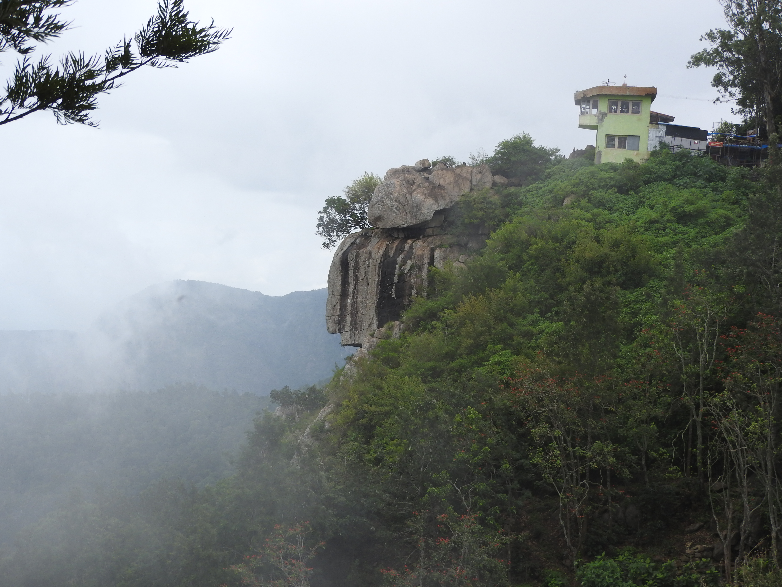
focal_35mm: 56
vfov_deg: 26.1
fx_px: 1265
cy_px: 298
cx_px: 396
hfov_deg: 34.4
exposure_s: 1/500
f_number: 4
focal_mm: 9.9
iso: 100
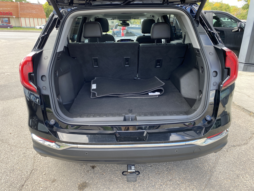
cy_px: 96
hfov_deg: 67.3
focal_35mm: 26
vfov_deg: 53.1
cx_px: 127
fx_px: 191
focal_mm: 4.25
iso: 32
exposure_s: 1/122
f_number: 1.8
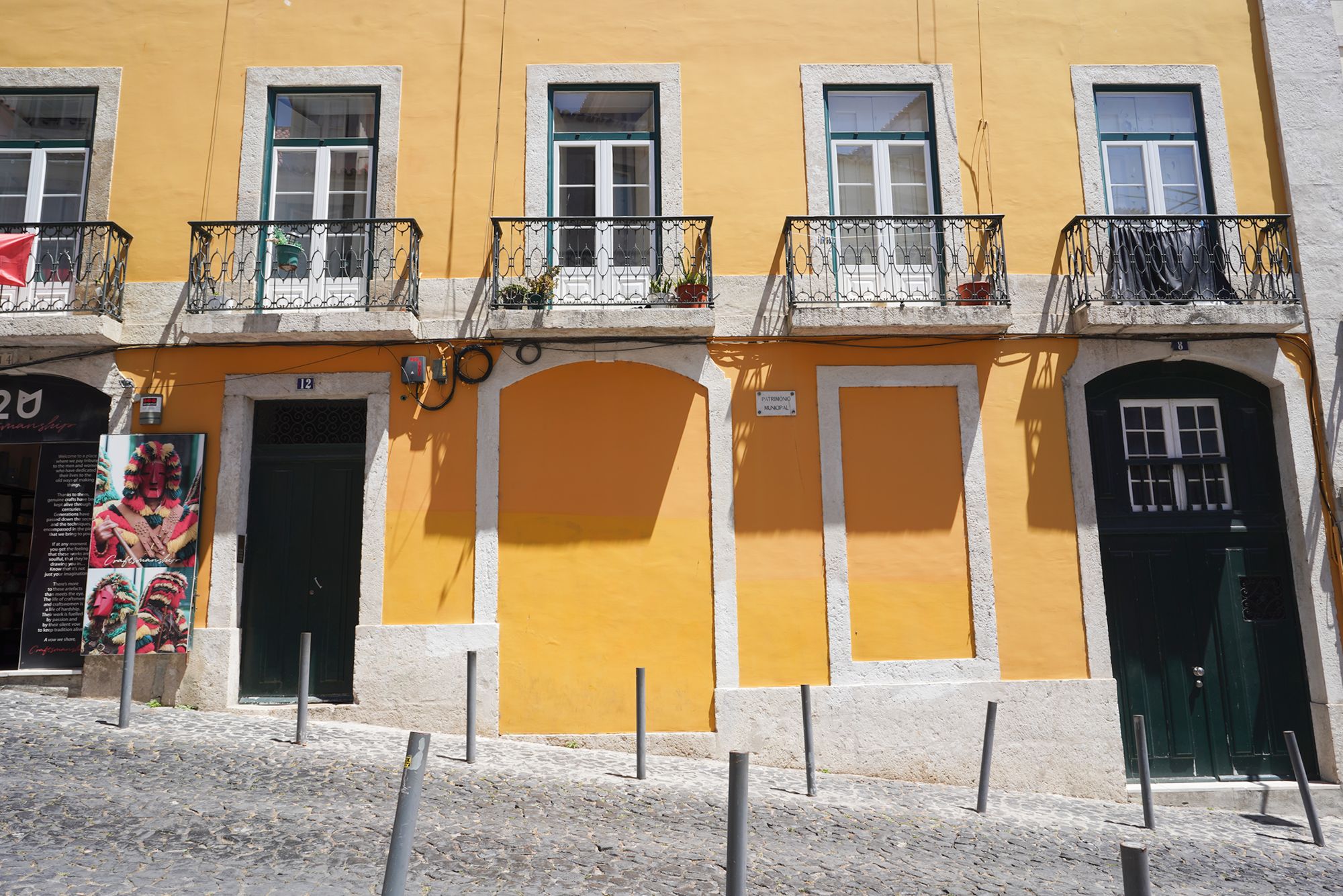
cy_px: 448
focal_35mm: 24
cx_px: 672
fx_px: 895
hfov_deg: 73.7
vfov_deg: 53.1
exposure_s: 1/100
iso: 100
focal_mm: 24
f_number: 11
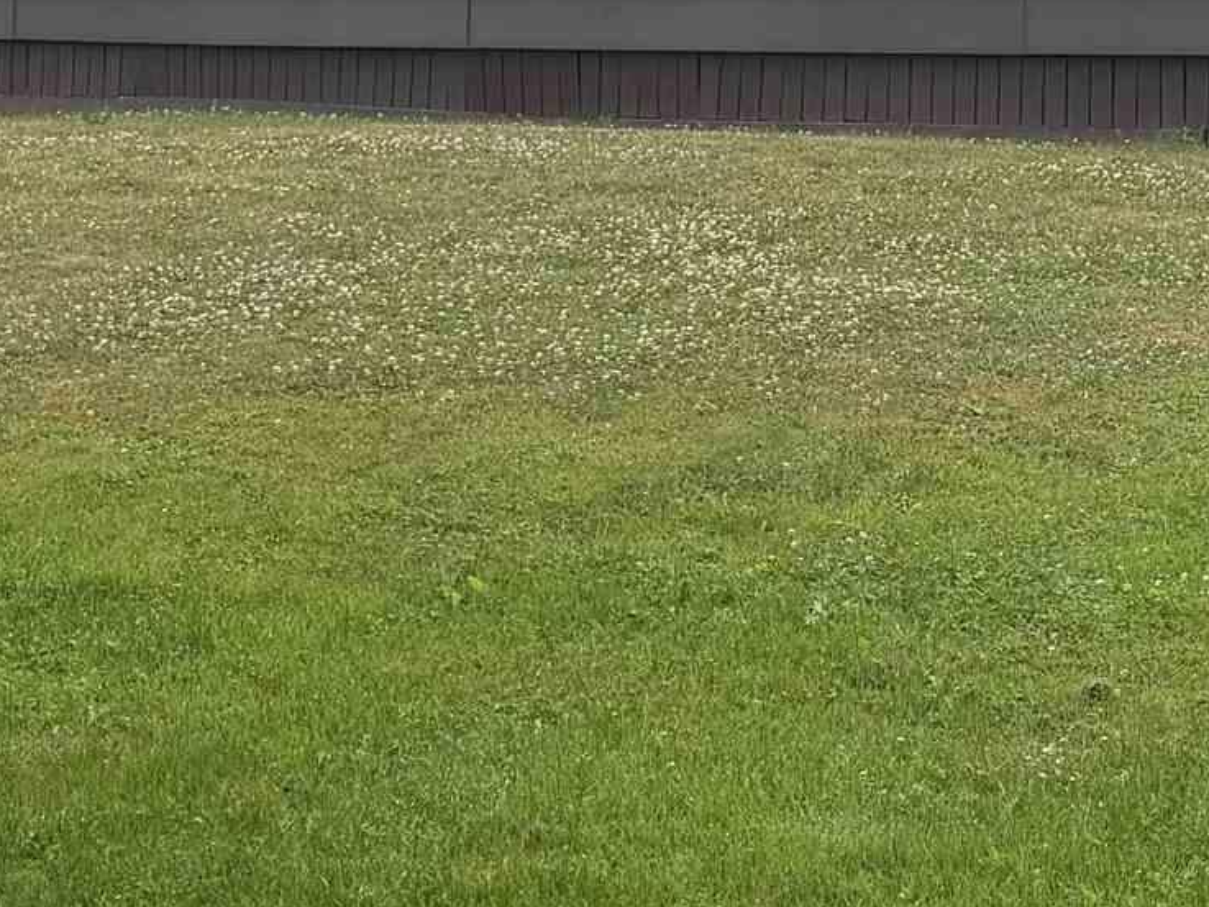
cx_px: 1540
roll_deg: -0.8
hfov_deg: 18.4
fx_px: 3493
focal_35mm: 100
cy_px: -7
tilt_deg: -0.5
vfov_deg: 14.6
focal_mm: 6.76
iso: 100
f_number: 1.78
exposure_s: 1/1046
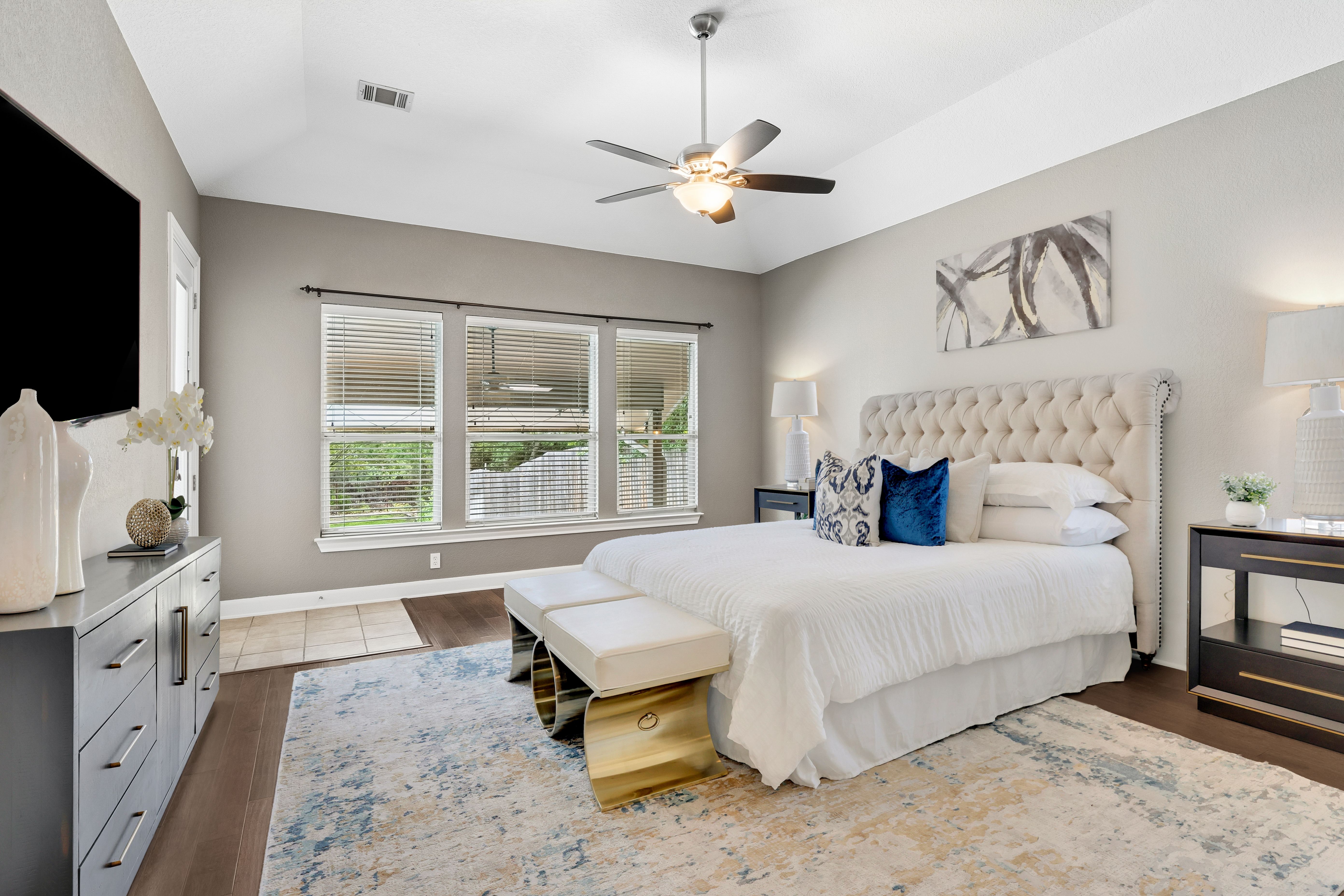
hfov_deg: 93.3
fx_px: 635
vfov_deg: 70.4
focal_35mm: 17
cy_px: 448
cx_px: 672
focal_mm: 11.5
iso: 320
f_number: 8
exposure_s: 1/10
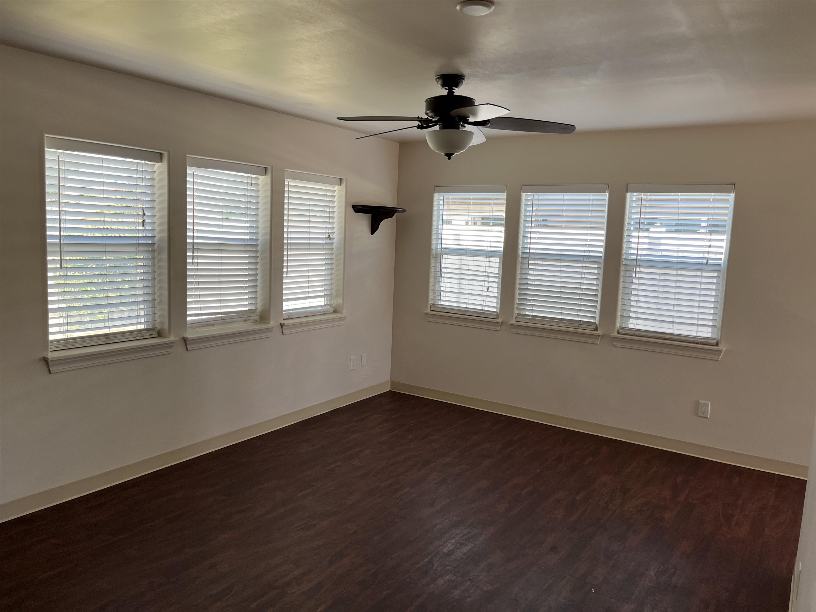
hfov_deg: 67.3
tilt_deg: -6.1
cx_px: 408
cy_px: 306
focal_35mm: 26
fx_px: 613
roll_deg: -2.5
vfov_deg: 53.1
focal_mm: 5.1
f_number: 1.6
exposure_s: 1/122
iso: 64
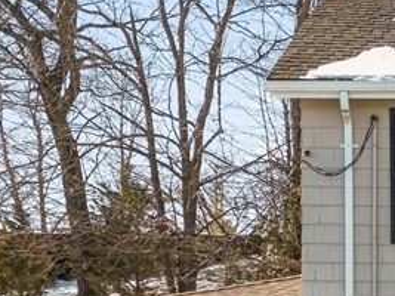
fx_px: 1049
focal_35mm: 92
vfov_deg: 15.8
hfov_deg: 19.4
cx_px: 539
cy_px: 292
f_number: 1.7
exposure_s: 1/1000
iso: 200
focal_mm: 6.72
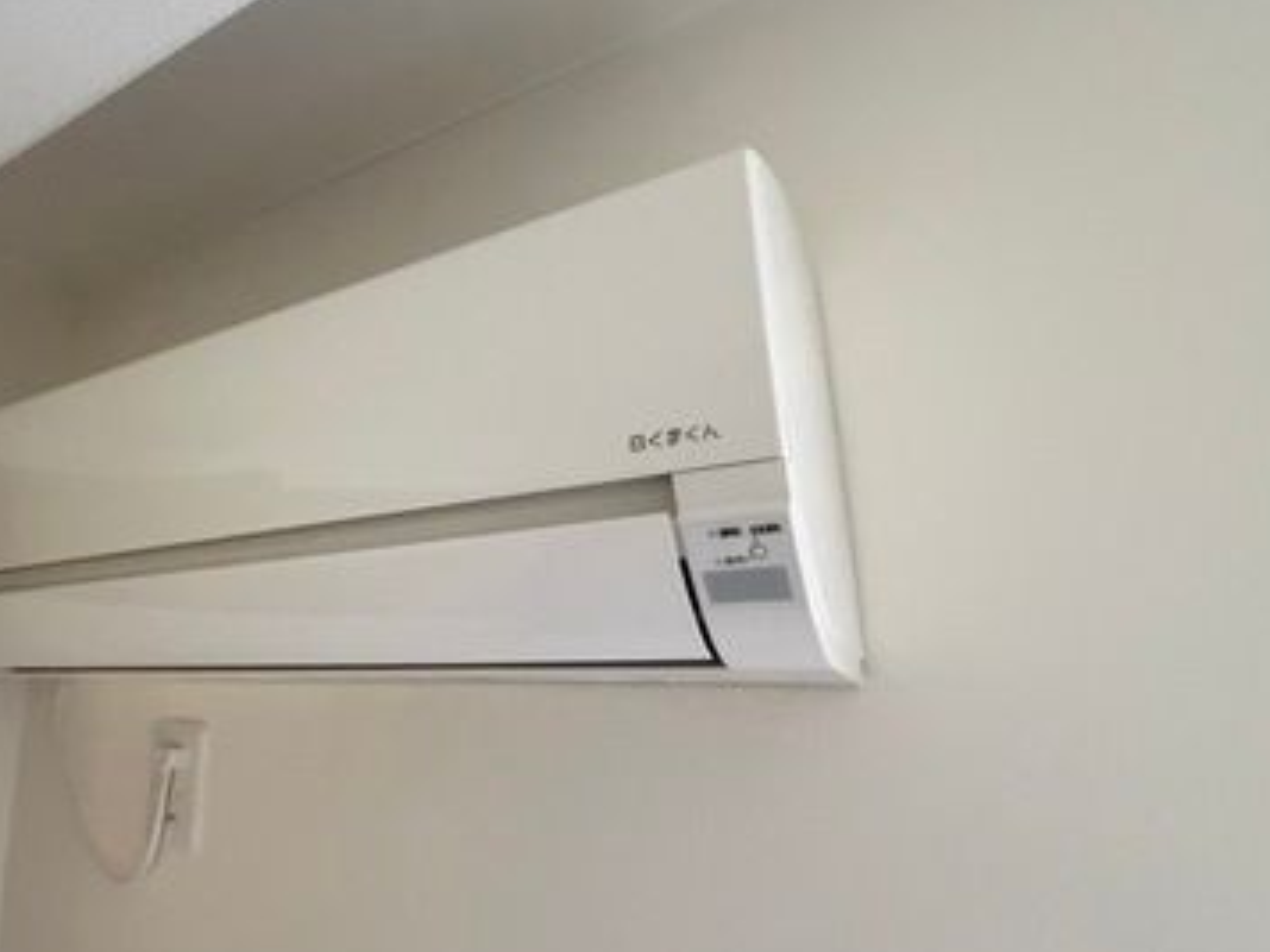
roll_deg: -1.6
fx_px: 807
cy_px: 499
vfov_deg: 61.1
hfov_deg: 72.1
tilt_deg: +13.1
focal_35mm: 22
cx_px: 346
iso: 800
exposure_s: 1/60
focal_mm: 2.22
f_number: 2.2
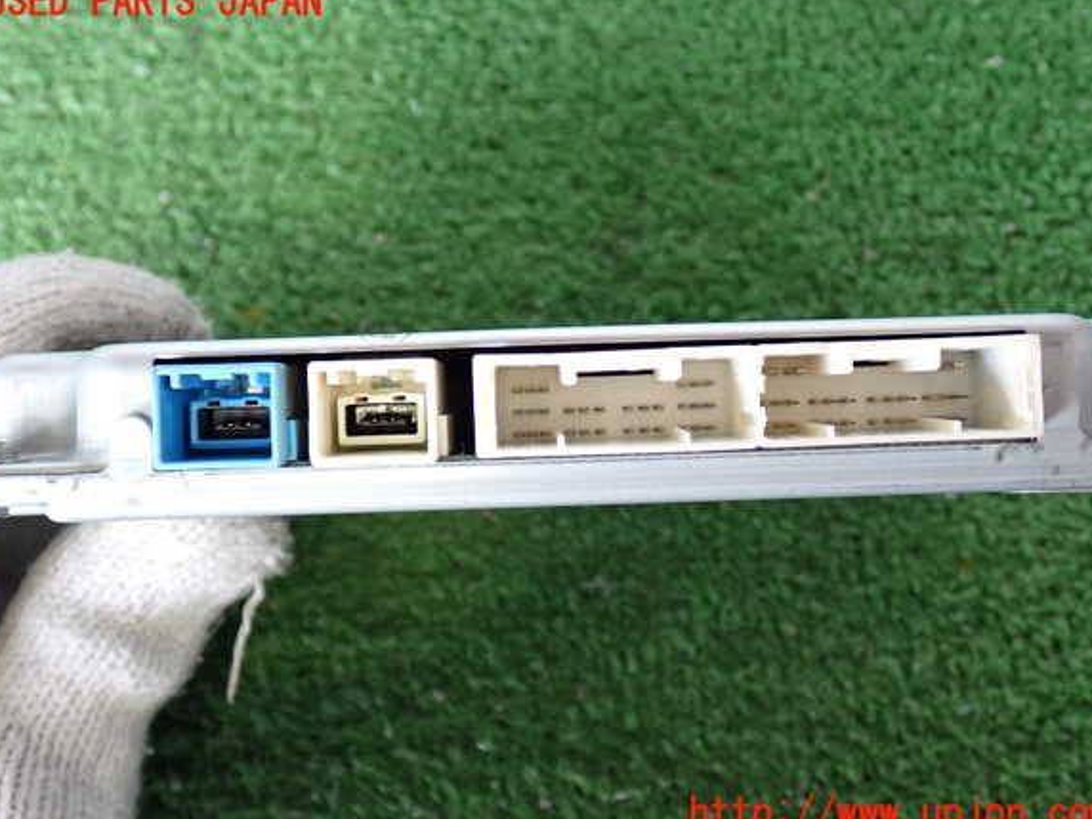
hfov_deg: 43.9
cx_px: 548
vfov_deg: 33.6
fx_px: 1356
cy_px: 409
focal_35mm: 43
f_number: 2.8
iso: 320
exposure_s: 1/40
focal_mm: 7.31
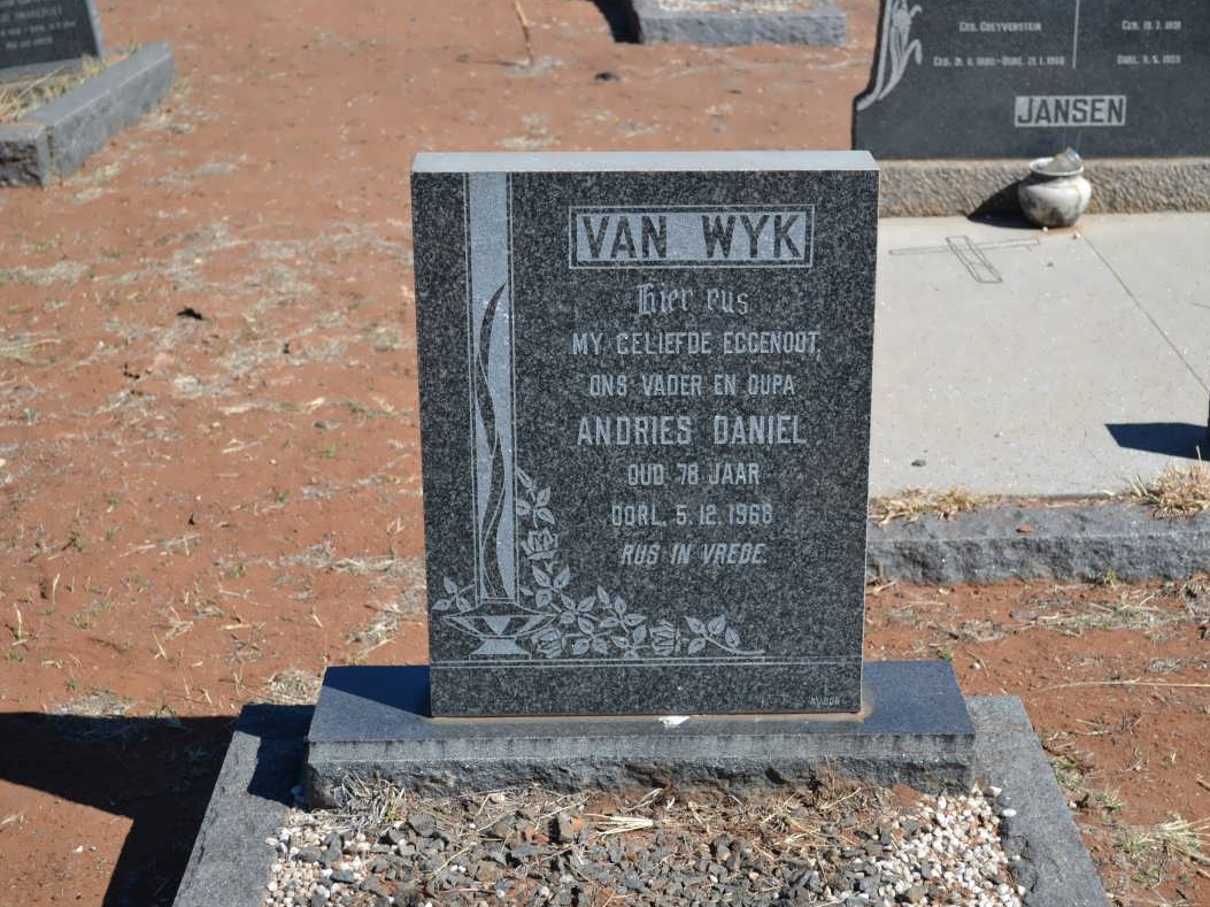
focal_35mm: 58
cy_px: 456
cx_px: 653
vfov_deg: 25.4
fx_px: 2011
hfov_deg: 33.5
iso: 100
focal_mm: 35
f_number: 5.6
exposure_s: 1/125
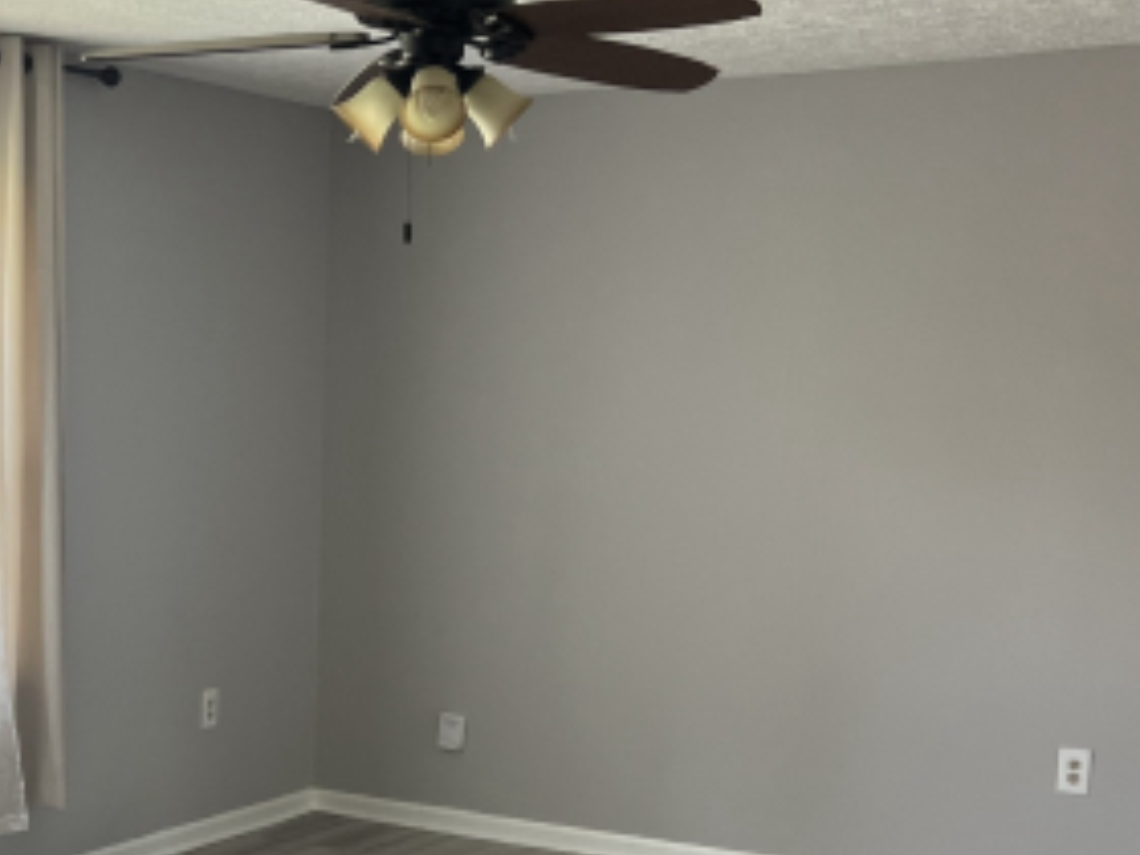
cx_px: 157
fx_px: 2042
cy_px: 733
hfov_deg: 30.1
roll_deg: -0.3
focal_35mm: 62
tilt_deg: -8.9
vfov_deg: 23.2
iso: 125
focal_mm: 5.7
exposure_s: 1/106
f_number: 1.5
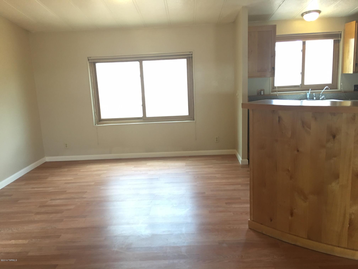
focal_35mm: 29
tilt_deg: -11.5
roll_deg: +1.6
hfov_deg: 61.7
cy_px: 134
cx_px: 179
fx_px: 300
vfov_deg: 48.2
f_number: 2.2
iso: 50
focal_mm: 4.15
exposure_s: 1/15
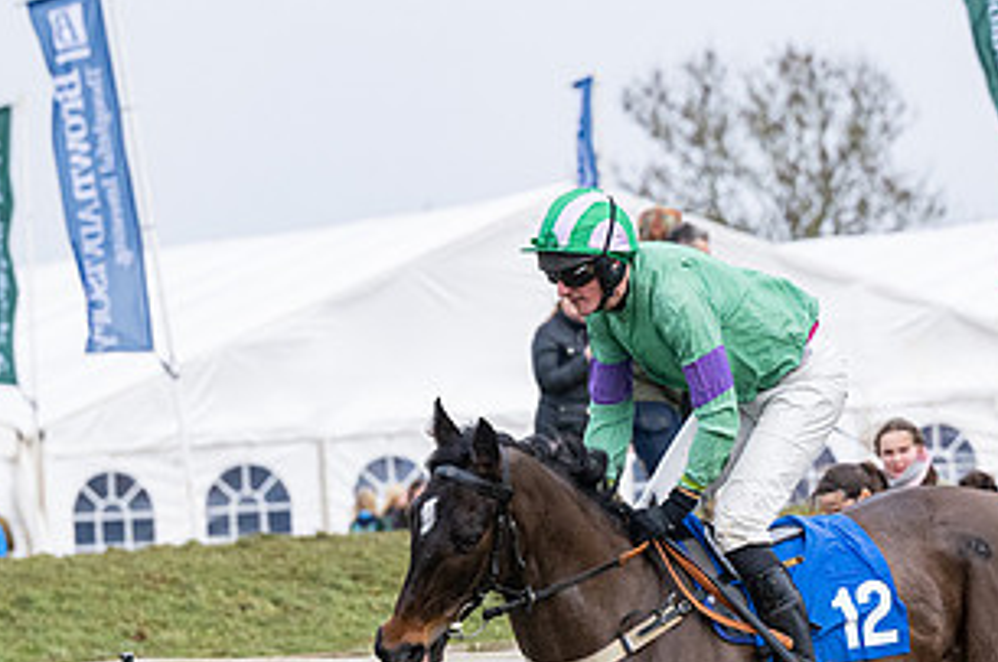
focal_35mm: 370
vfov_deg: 3.7
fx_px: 10241
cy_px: 587
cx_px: 714
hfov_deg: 5.6
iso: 800
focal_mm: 130
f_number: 4
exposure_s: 1/1600
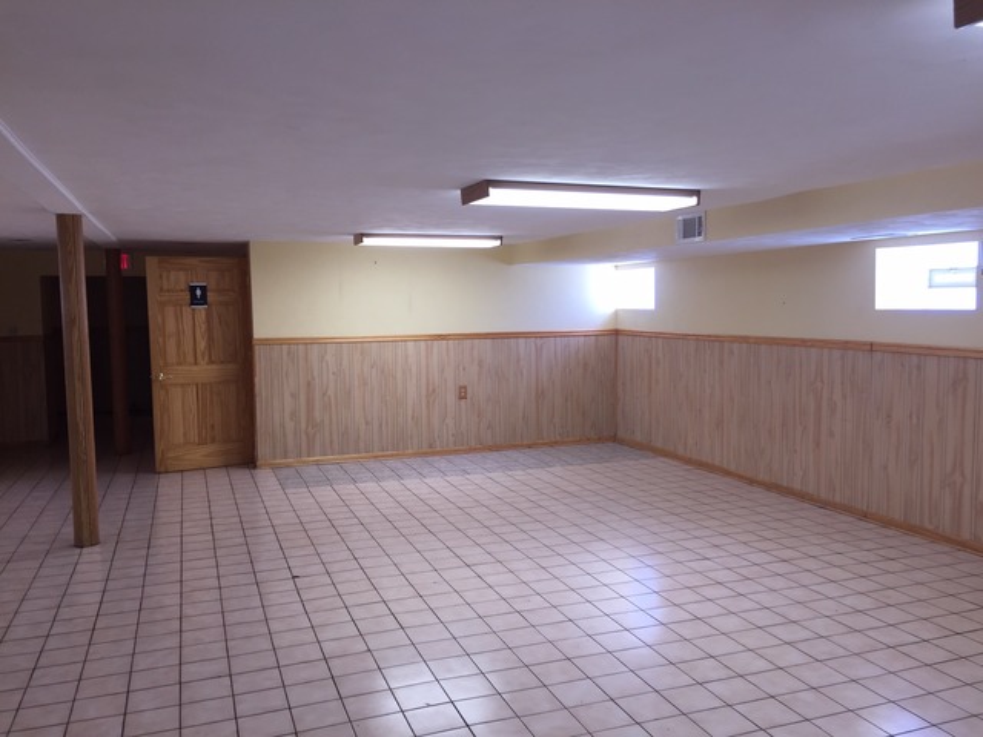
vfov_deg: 48.2
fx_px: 824
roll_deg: -0.6
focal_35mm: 29
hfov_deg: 61.7
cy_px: 368
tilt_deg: -5.2
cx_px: 492
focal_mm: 4.15
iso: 32
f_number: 2.2
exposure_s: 1/30
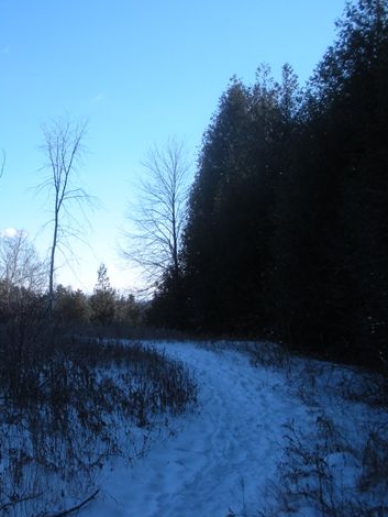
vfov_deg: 38.9
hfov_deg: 28.9
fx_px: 732
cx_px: 63
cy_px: 255
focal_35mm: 49
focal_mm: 6.3
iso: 64
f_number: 3.5
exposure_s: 1/600
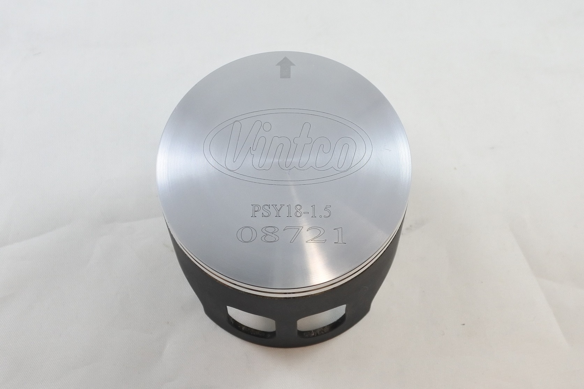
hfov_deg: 53.1
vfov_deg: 36.9
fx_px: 584
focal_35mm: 36
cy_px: 194
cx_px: 292
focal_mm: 13.4
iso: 400
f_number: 4
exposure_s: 1/125
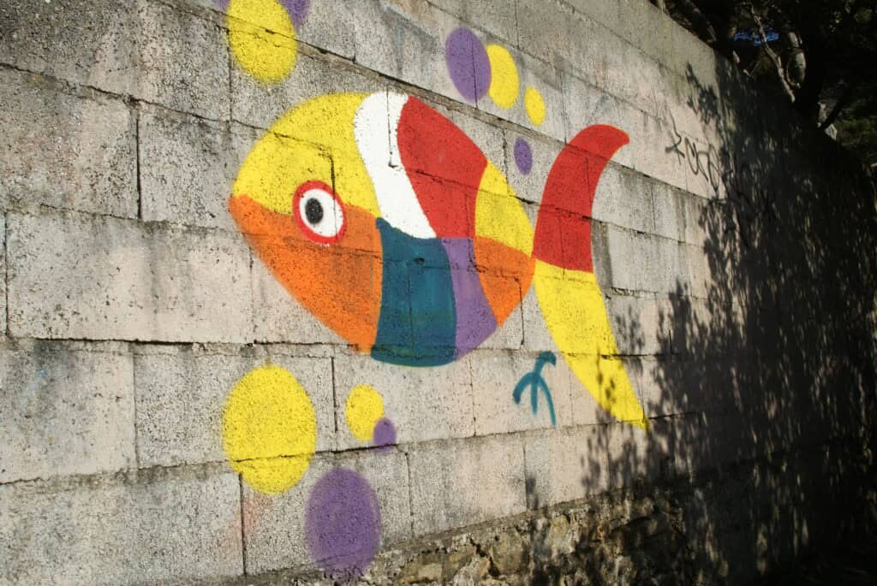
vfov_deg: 37.0
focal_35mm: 36
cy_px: 293
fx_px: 878
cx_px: 438
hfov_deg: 53.1
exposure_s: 1/250
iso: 100
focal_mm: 24
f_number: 10
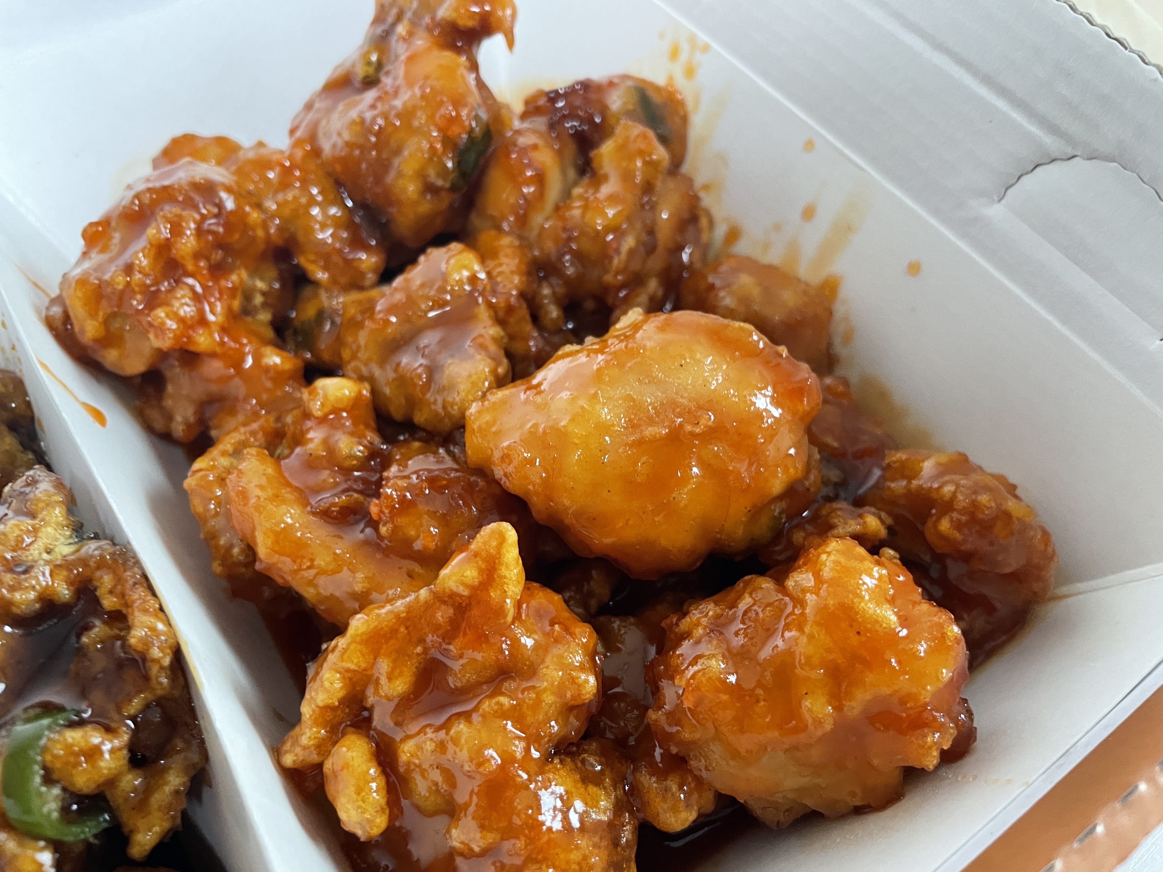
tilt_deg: -56.9
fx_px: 874
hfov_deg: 67.3
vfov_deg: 53.1
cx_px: 582
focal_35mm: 26
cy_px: 436
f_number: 1.6
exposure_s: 1/40
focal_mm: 4.2
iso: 400
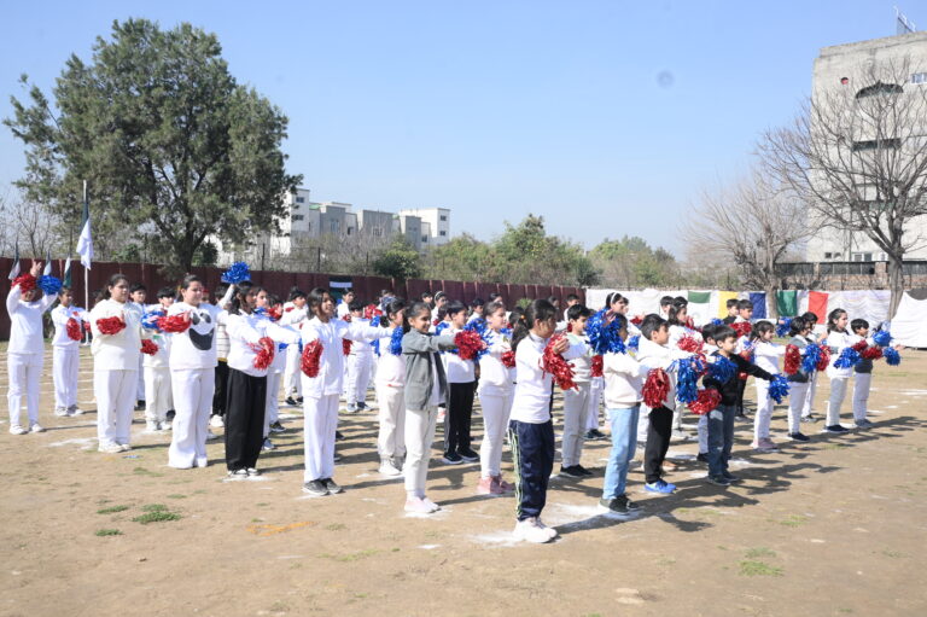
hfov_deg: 54.5
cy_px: 308
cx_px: 464
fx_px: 901
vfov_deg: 37.8
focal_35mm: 35
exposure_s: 1/200
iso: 100
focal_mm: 35
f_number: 6.3
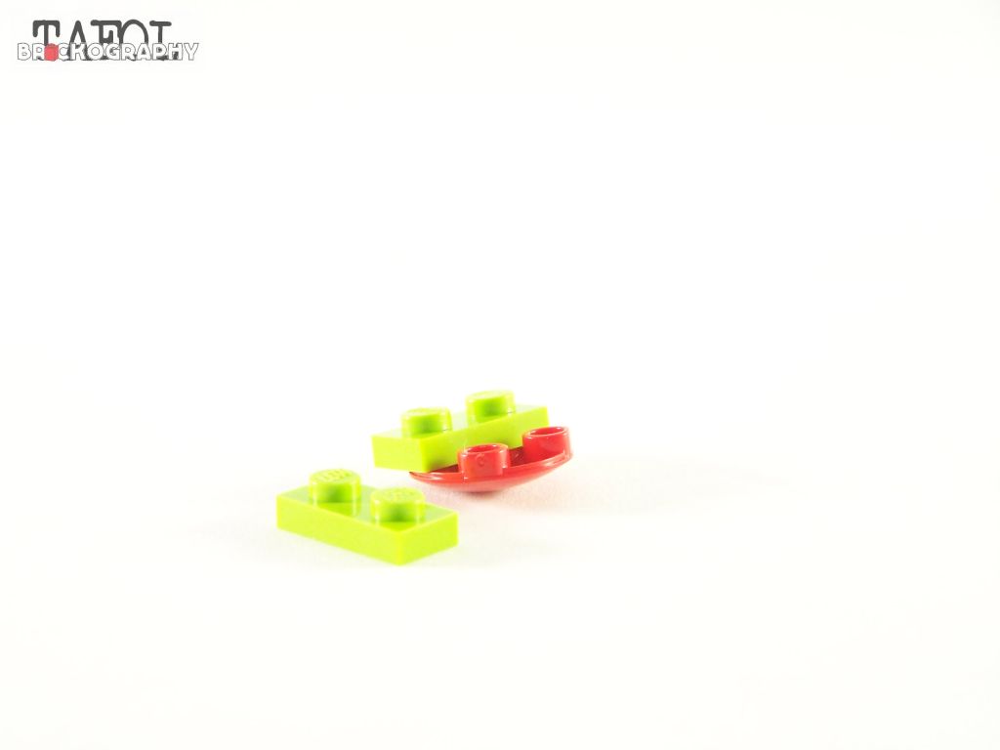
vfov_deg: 12.7
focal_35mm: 117
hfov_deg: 16.8
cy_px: 375
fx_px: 3380
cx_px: 500
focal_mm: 19.4
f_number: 3.2
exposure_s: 1/20
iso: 200
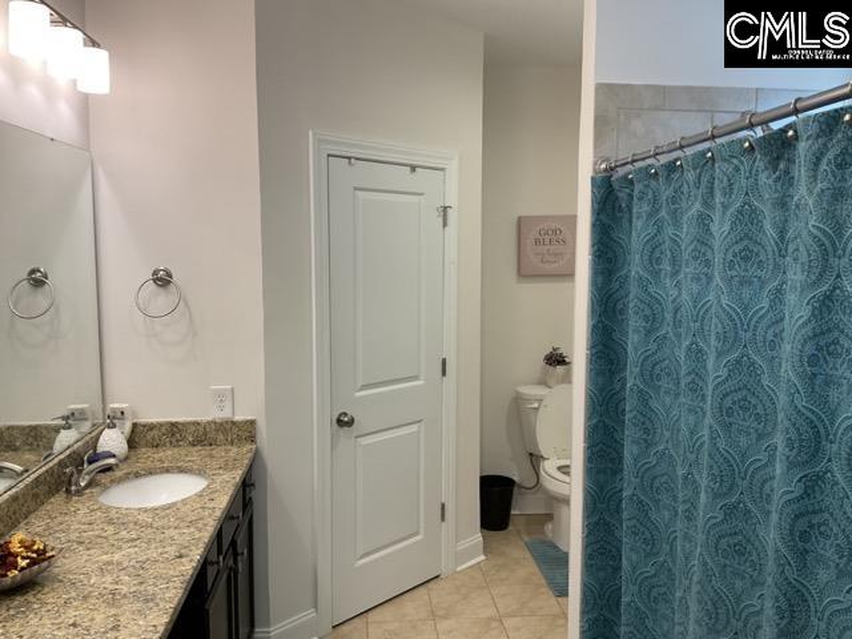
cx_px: 426
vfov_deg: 48.2
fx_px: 714
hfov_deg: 61.7
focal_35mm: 29
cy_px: 320
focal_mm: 3
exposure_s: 1/60
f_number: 1.8
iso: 40
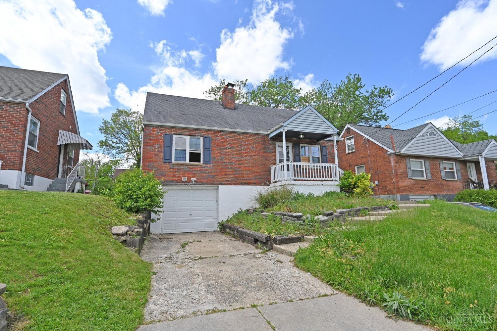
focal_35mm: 18
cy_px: 166
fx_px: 248
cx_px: 248
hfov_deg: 90.0
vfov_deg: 67.4
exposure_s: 1/320
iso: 100
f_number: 7.1
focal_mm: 18
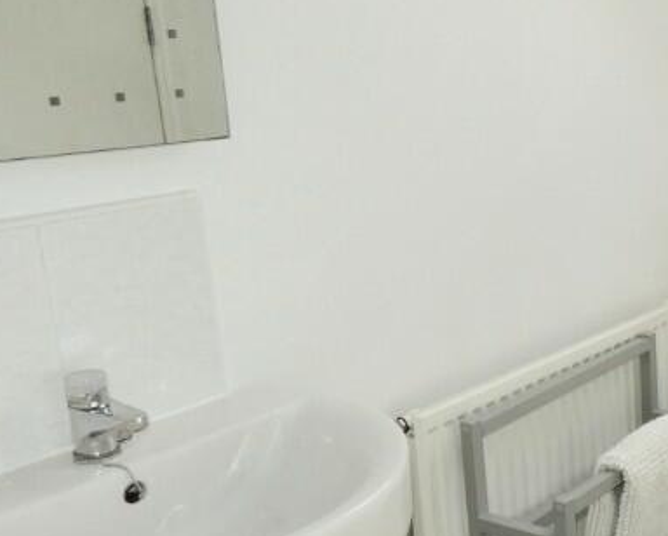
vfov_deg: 29.2
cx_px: 795
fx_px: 1029
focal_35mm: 52
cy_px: 268
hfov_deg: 30.7
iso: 80
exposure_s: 1/500
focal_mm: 3.6
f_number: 2.8
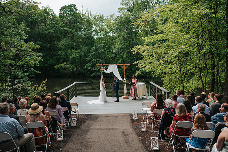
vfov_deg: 36.1
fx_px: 233
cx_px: 111
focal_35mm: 37
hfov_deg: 52.1
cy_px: 76
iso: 220
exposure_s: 1/800
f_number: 3.5
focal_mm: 35
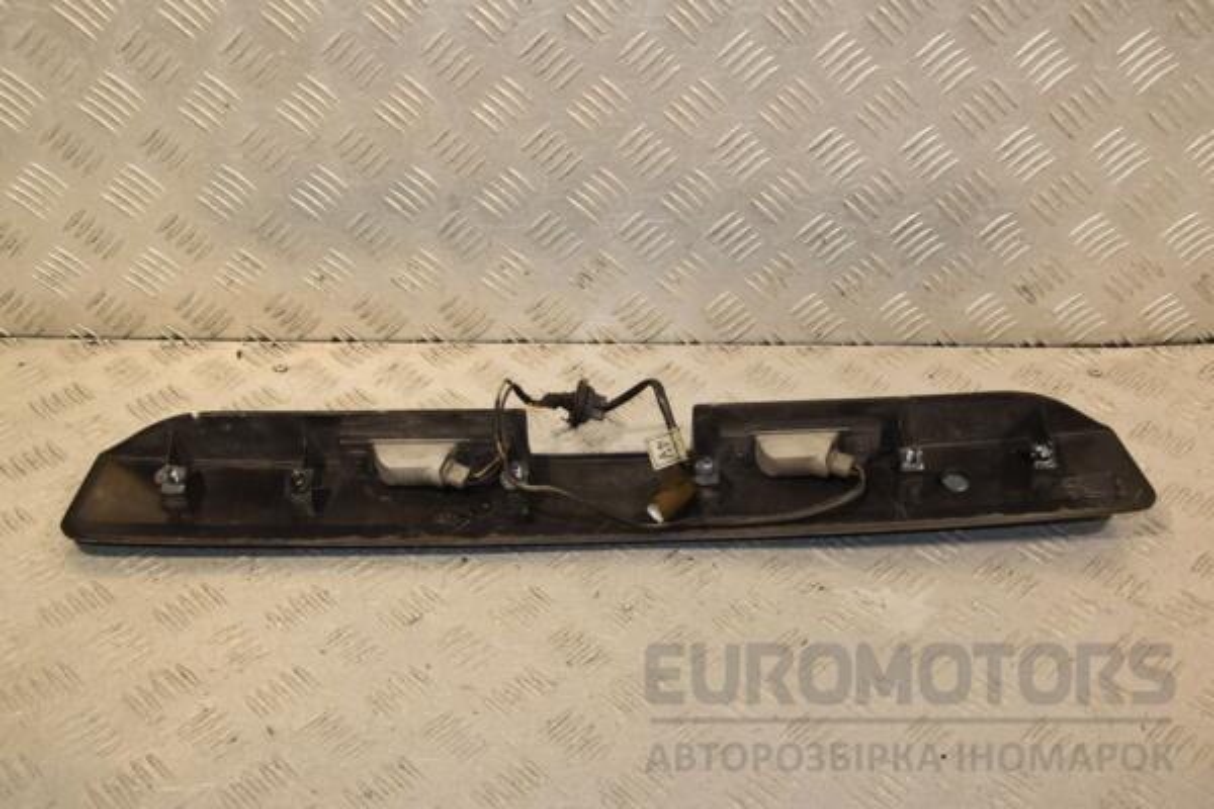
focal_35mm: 42
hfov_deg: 46.4
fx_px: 1416
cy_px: 404
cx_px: 607
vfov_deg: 31.9
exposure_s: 1/200
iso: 800
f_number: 7.1
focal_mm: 28
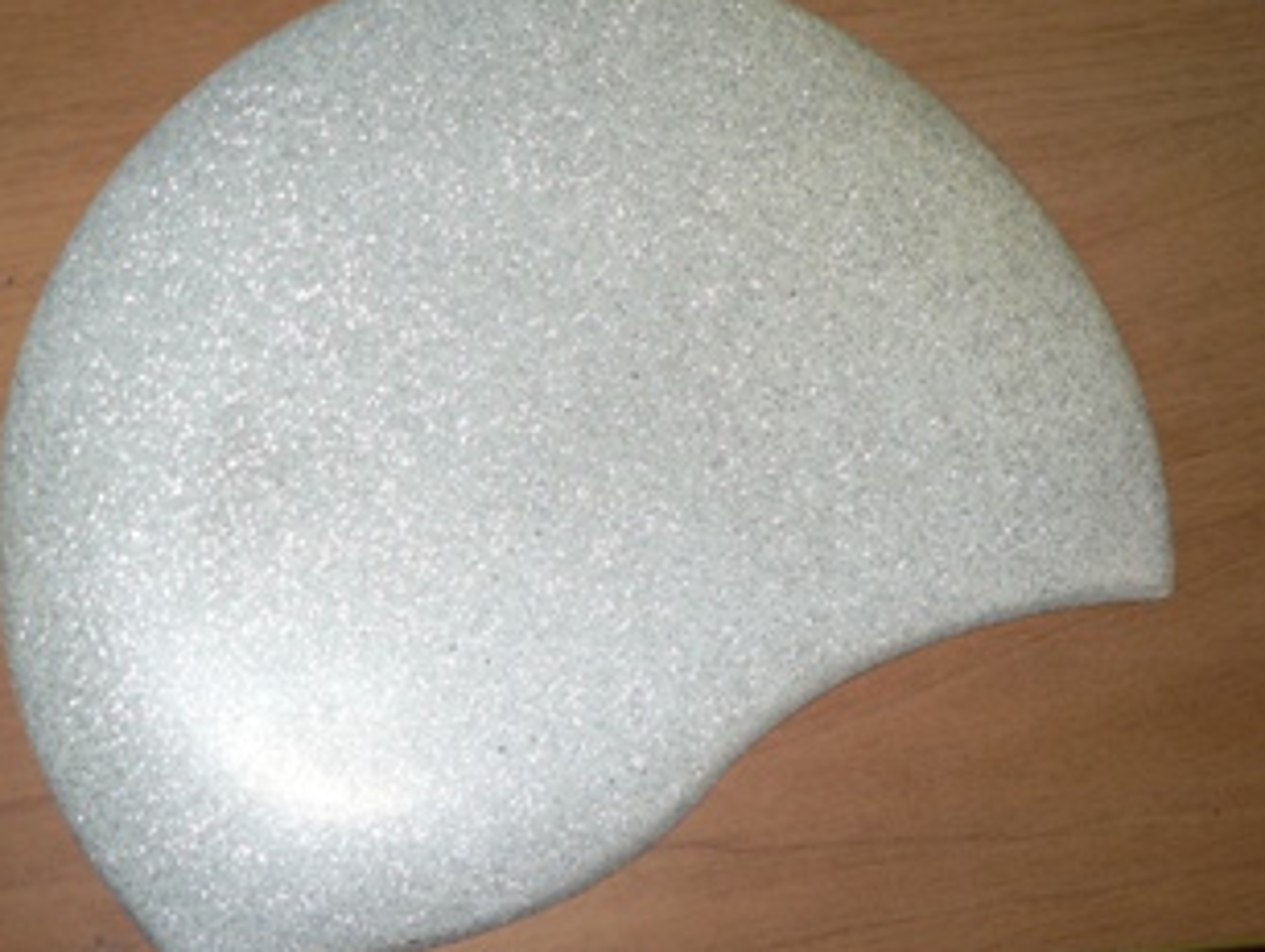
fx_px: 1537
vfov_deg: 34.4
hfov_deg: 44.6
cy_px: 484
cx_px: 532
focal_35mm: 42
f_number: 2.8
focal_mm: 6
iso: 100
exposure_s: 1/60
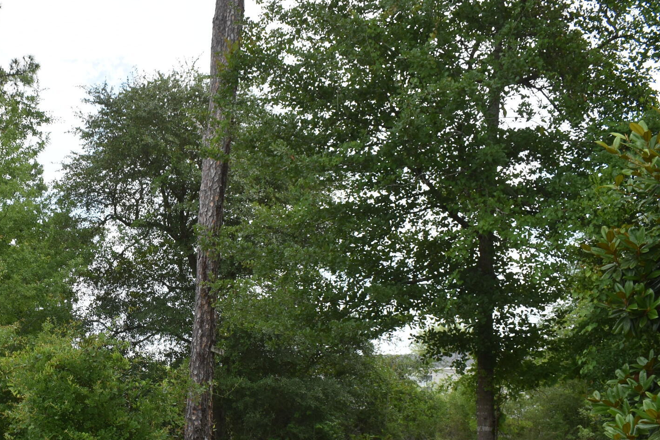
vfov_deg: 23.5
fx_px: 1045
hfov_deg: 33.7
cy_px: 335
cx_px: 103
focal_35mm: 57
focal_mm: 18
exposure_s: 1/200
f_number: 8
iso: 100
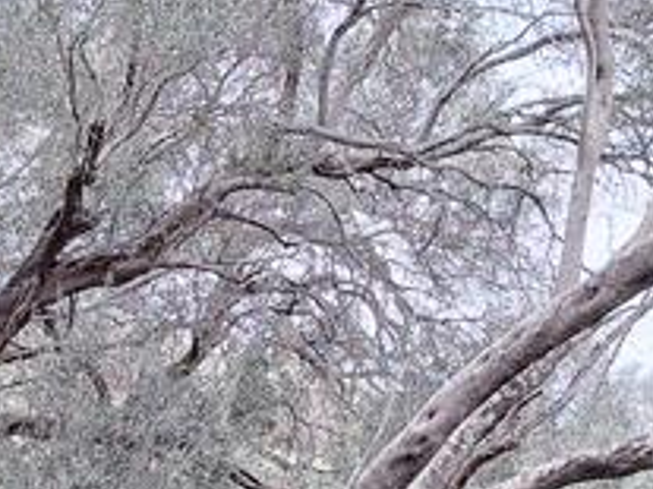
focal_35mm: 114
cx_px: -293
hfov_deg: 16.0
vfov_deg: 11.5
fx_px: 2149
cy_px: 1028
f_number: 1.8
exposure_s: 1/100
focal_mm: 5.54
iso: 50
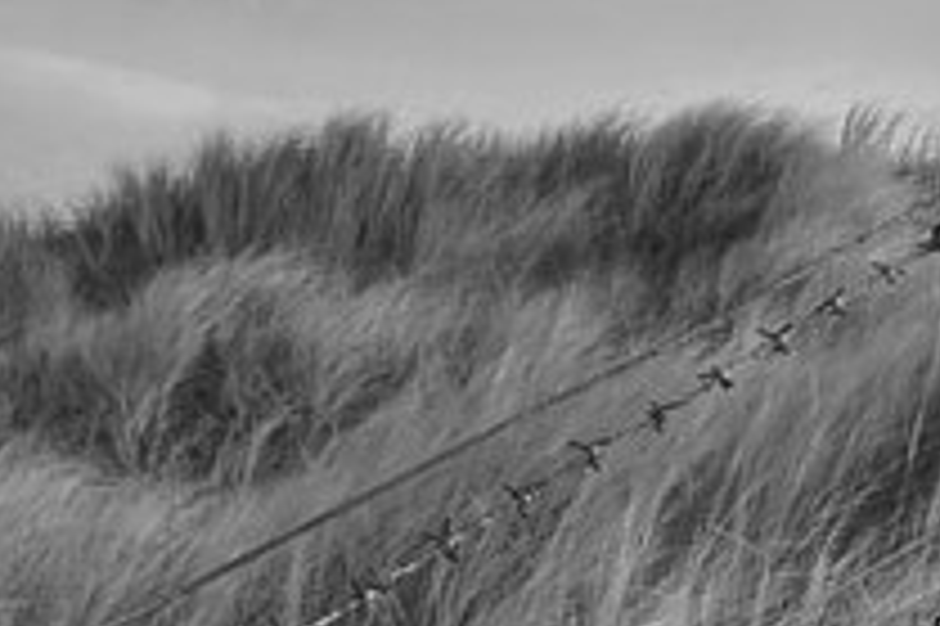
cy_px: 261
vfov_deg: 7.5
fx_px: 4801
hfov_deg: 8.8
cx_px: 3000
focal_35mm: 184
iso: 100
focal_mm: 24
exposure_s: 1/1.25
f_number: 16
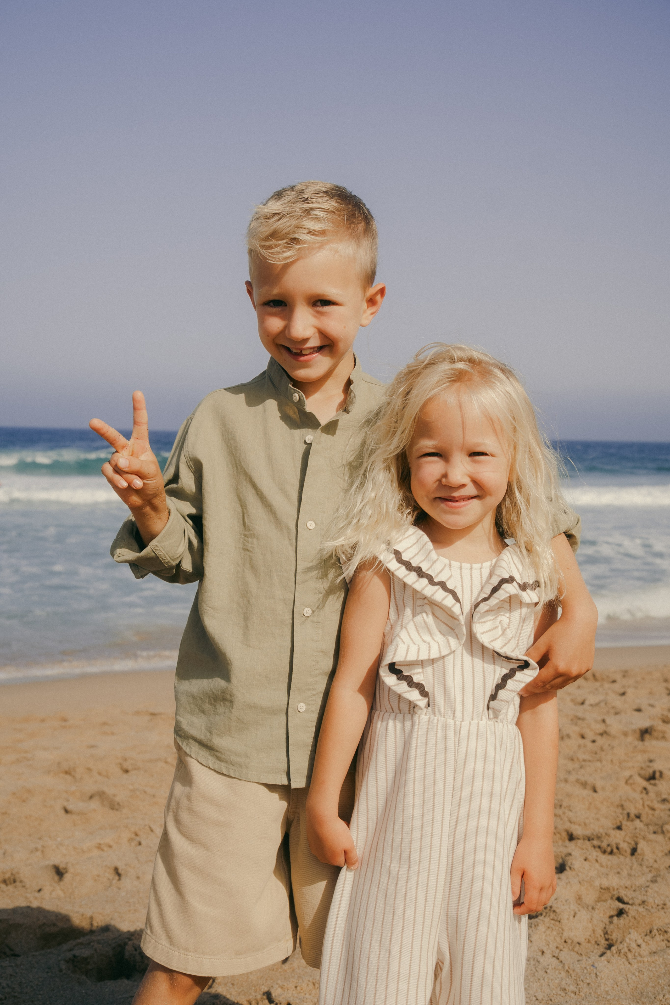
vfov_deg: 46.4
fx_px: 1173
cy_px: 502
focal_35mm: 42
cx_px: 335
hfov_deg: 31.9
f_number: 5
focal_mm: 28
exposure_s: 1/640
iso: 80
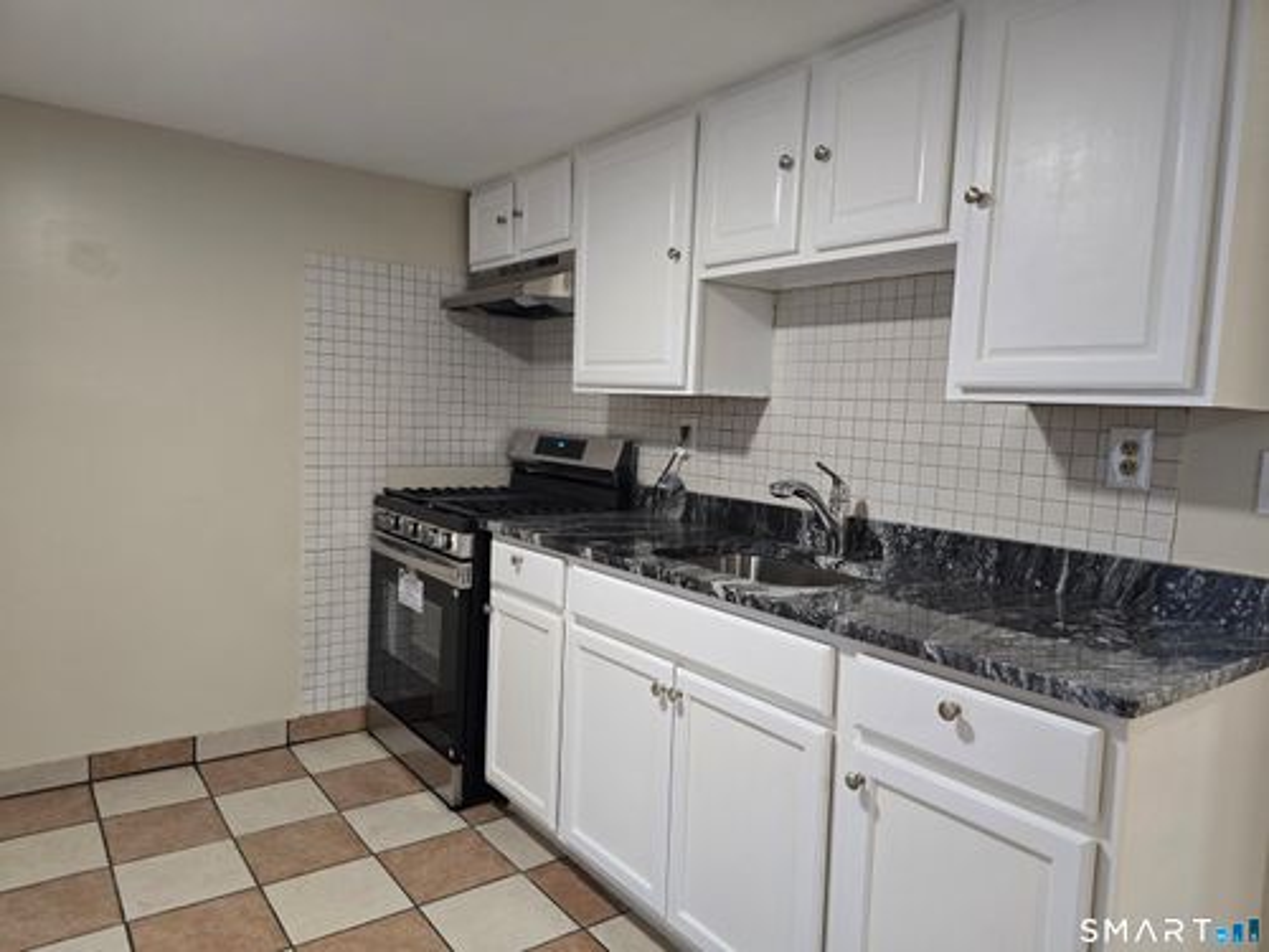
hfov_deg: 73.9
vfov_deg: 58.9
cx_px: 634
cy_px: 476
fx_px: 843
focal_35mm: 23
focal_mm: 6.3
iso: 400
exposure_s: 1/120
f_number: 1.7
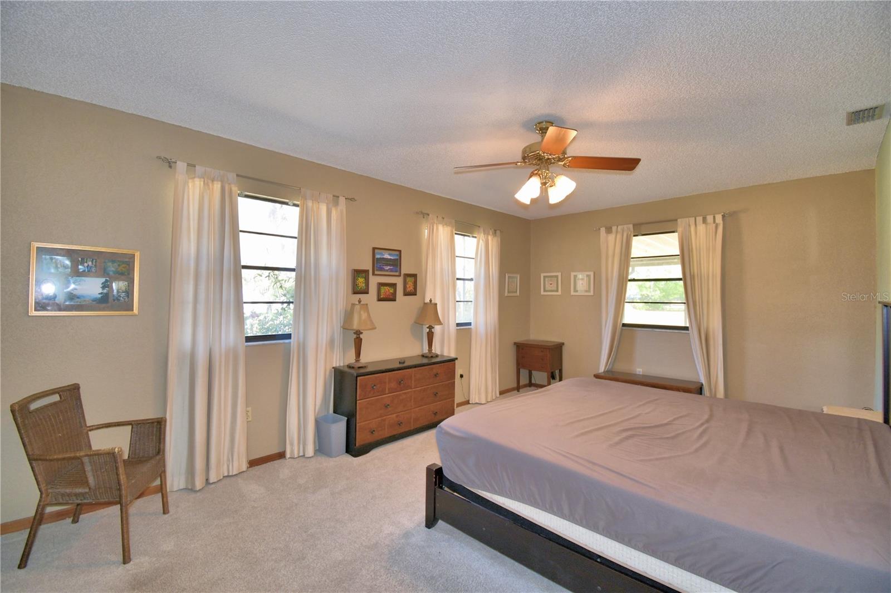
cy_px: 296
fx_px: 371
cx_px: 446
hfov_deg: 100.4
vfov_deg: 77.3
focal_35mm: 15
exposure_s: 1/40
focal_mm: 10
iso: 200
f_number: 4.5
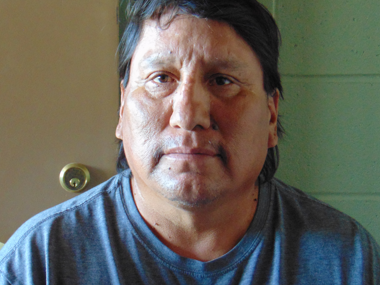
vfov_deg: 17.0
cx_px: 197
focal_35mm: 87
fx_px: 955
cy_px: 129
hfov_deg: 22.5
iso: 400
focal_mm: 10.8
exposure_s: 1/13
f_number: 3.6
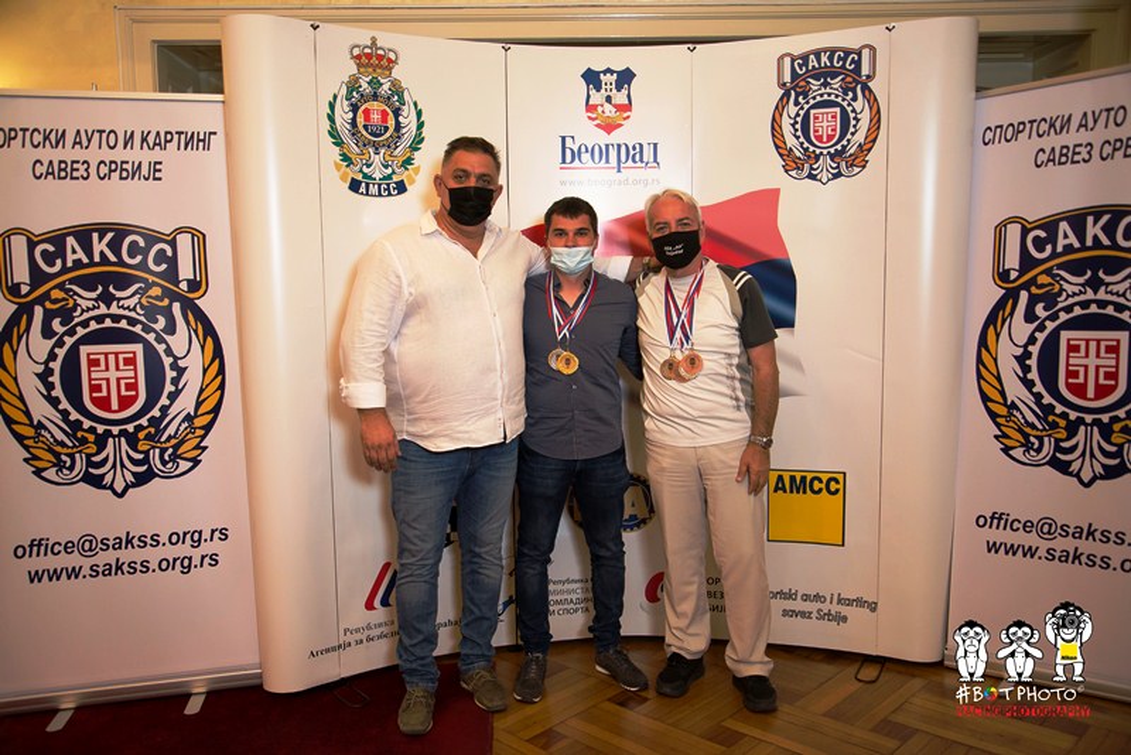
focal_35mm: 29
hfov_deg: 63.6
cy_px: 378
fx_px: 911
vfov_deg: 45.0
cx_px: 566
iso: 800
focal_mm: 29
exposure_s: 1/60
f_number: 4
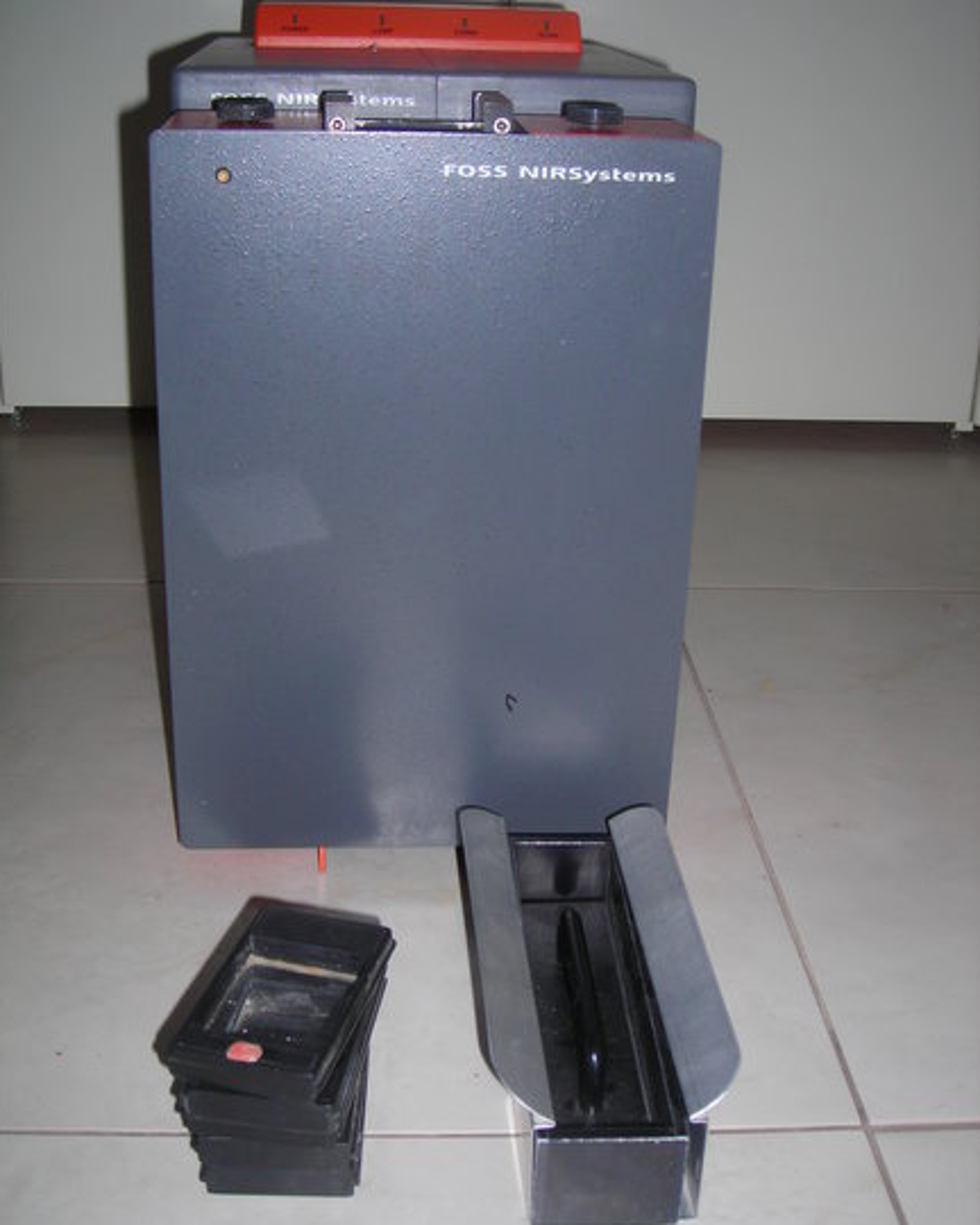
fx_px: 1559
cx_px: 489
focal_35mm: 43
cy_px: 622
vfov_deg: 42.9
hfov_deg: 34.9
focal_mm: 6.8
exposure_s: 1/60.1
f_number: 3.3
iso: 50
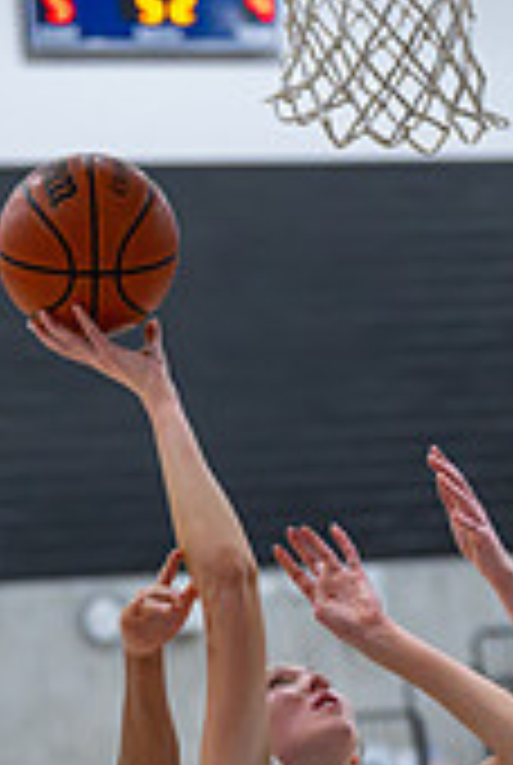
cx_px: 256
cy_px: 868
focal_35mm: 185
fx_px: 3938
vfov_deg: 10.9
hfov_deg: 7.5
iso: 6400
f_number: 2.8
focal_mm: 70
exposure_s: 1/1000
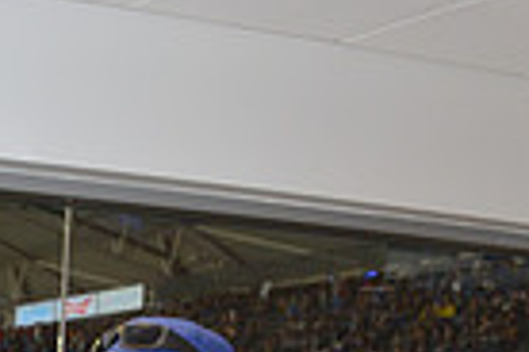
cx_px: -426
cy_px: 725
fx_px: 1484
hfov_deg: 16.7
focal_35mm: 101
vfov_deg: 11.9
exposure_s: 1/60
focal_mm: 24
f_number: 7.1
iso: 800
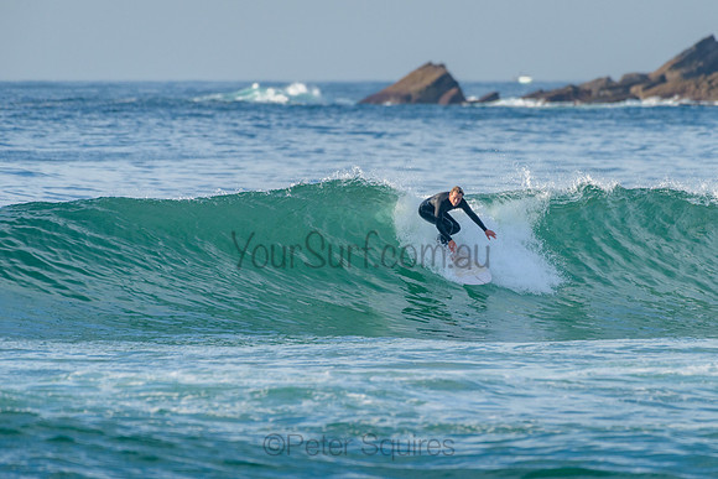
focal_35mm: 613
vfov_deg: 2.2
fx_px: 12231
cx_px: 422
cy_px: 238
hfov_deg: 3.4
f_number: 5.6
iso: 400
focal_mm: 500
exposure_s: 1/2000
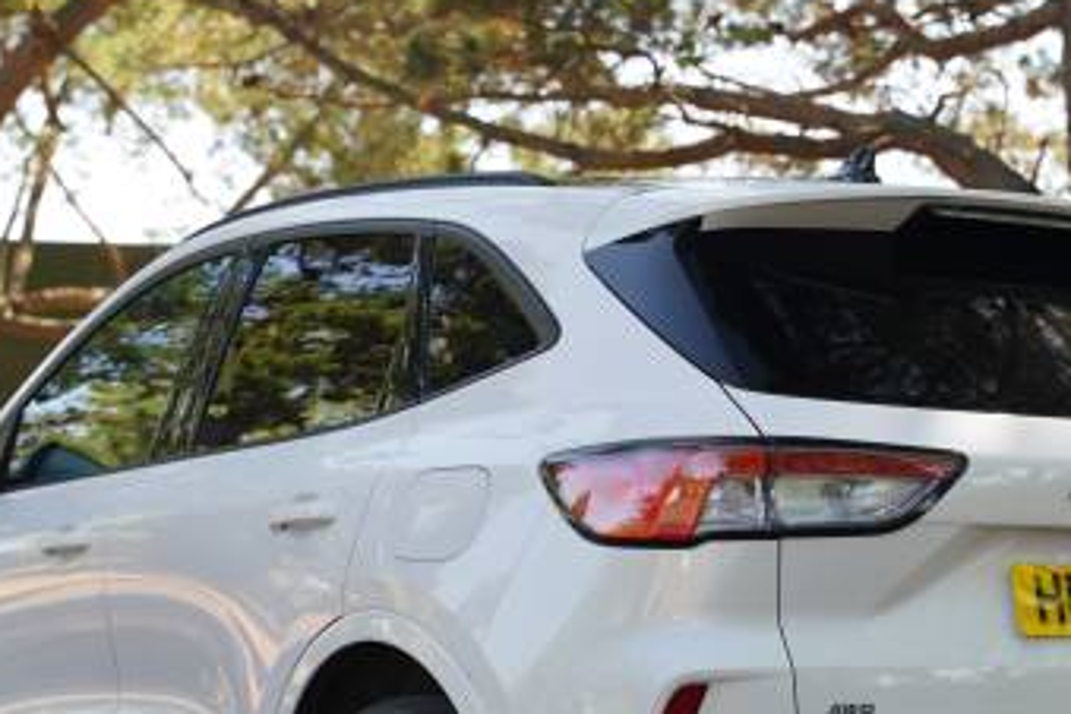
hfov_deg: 20.0
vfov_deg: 13.4
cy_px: 581
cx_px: 673
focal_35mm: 102
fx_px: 3025
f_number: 4.5
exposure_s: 1/80
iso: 100
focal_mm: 53.9
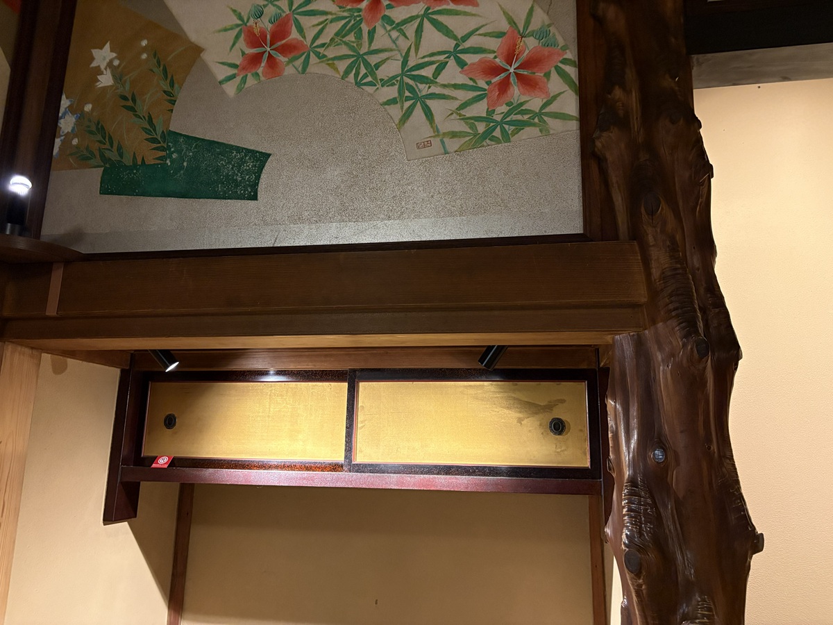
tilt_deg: +12.1
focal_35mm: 26
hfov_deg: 67.3
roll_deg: -0.6
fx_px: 626
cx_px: 416
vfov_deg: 53.1
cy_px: 312
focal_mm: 5.96
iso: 500
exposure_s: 1/39
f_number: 1.6
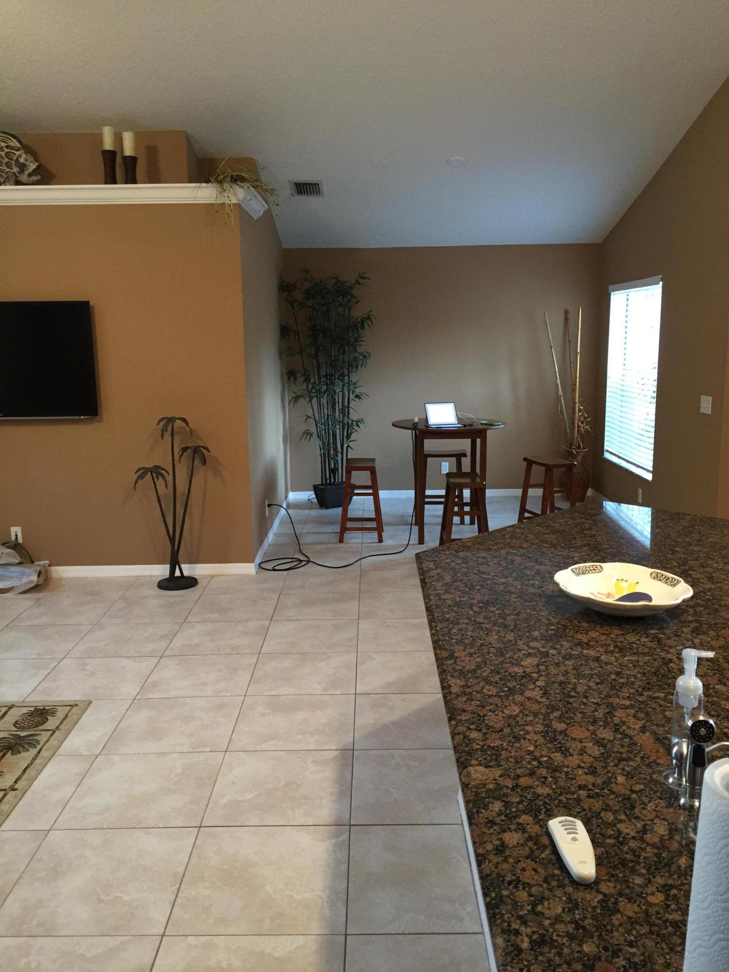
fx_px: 814
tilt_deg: -8.8
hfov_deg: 48.2
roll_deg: +1.3
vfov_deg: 61.7
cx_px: 364
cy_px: 486
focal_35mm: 29
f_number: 2.2
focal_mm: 4.15
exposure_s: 1/24
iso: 250
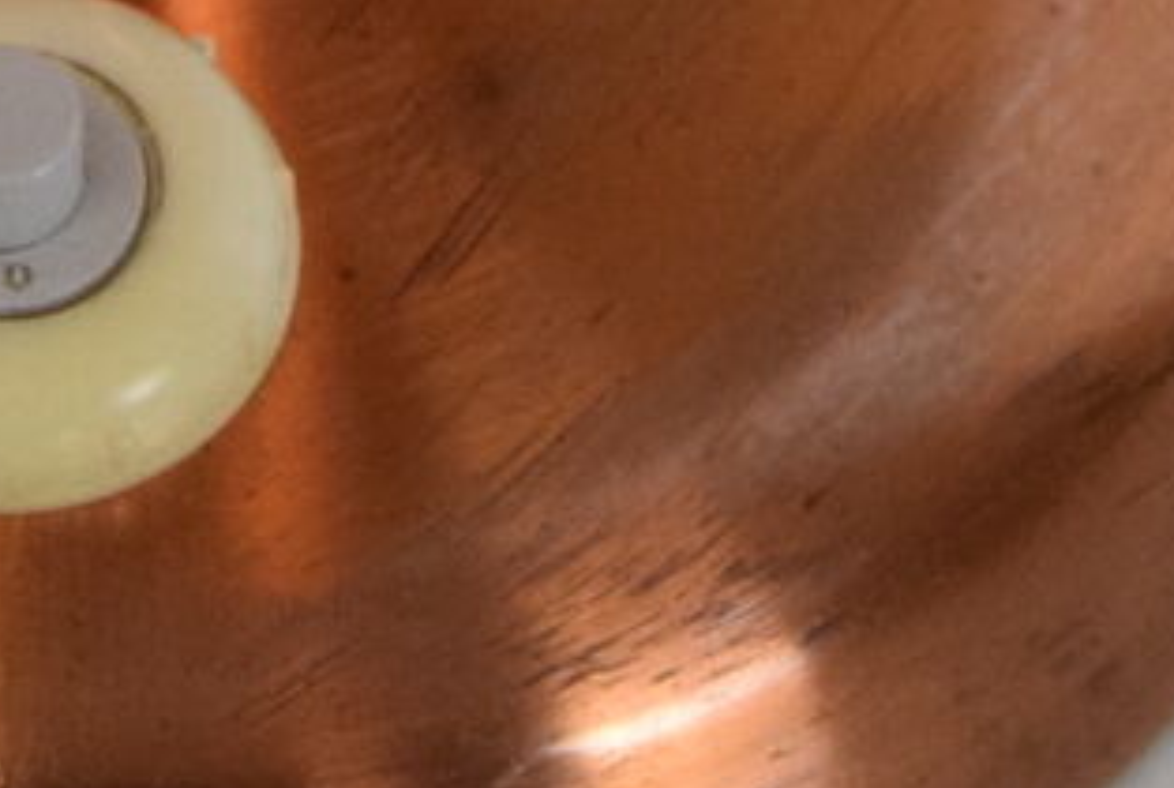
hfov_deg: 7.6
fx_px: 8756
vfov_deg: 5.0
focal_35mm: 268
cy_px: -1008
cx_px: 30
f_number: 8
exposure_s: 1/250
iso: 1600
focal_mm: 28
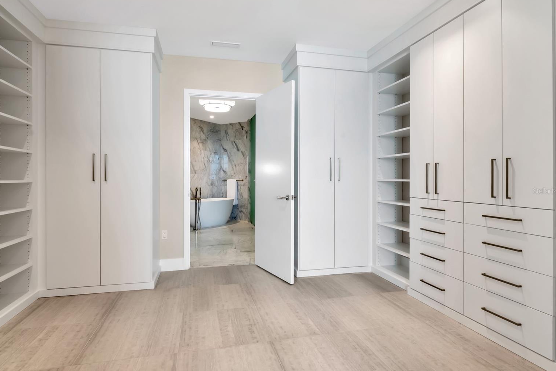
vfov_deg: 60.6
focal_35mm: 21
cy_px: 191
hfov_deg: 82.5
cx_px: 273
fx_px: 317
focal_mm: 13
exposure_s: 1/6
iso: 800
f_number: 14
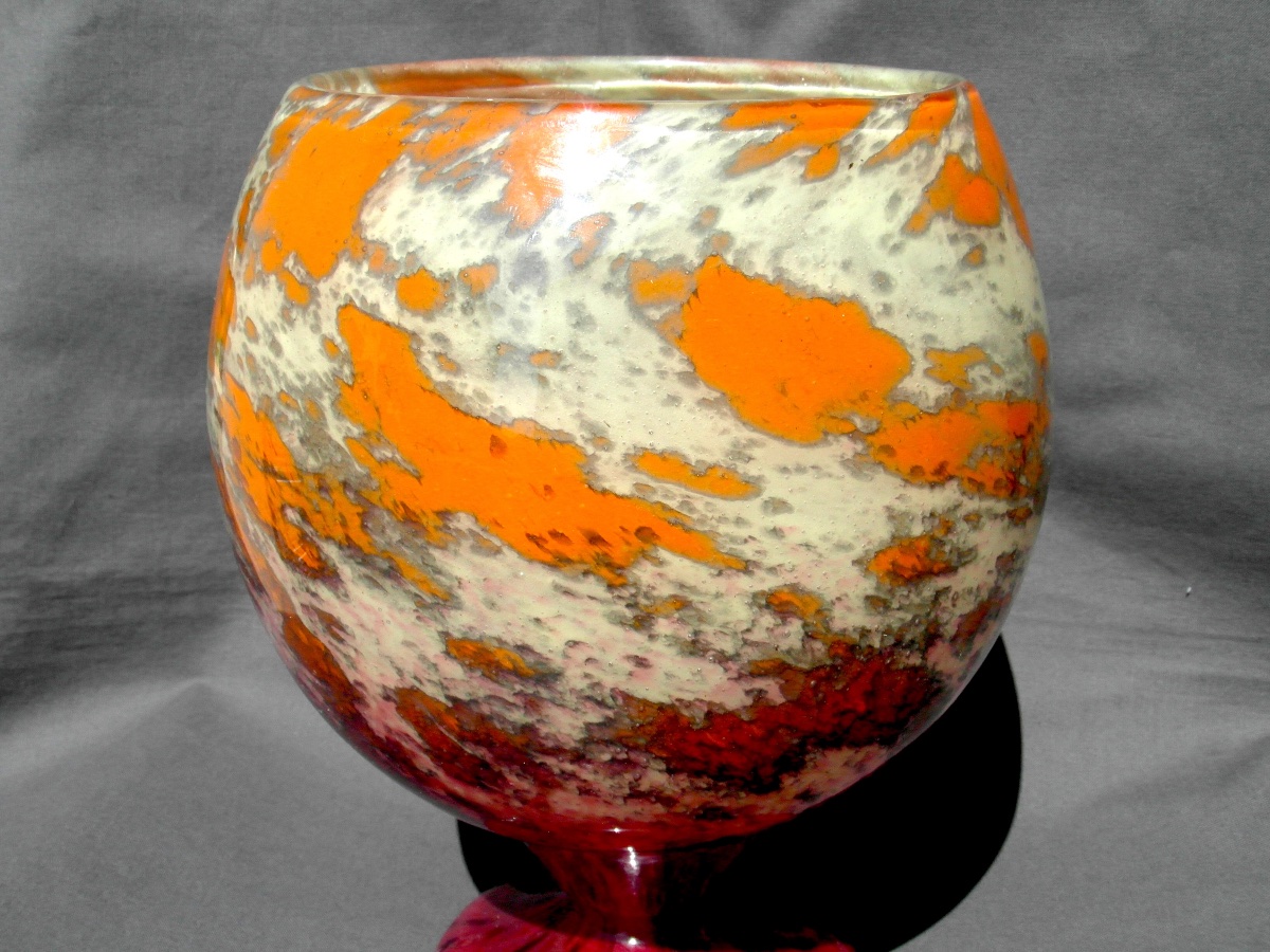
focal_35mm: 41
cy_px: 476
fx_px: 1504
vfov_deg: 35.1
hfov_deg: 45.8
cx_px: 635
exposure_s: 1/500
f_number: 5.8
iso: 80
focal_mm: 6.8
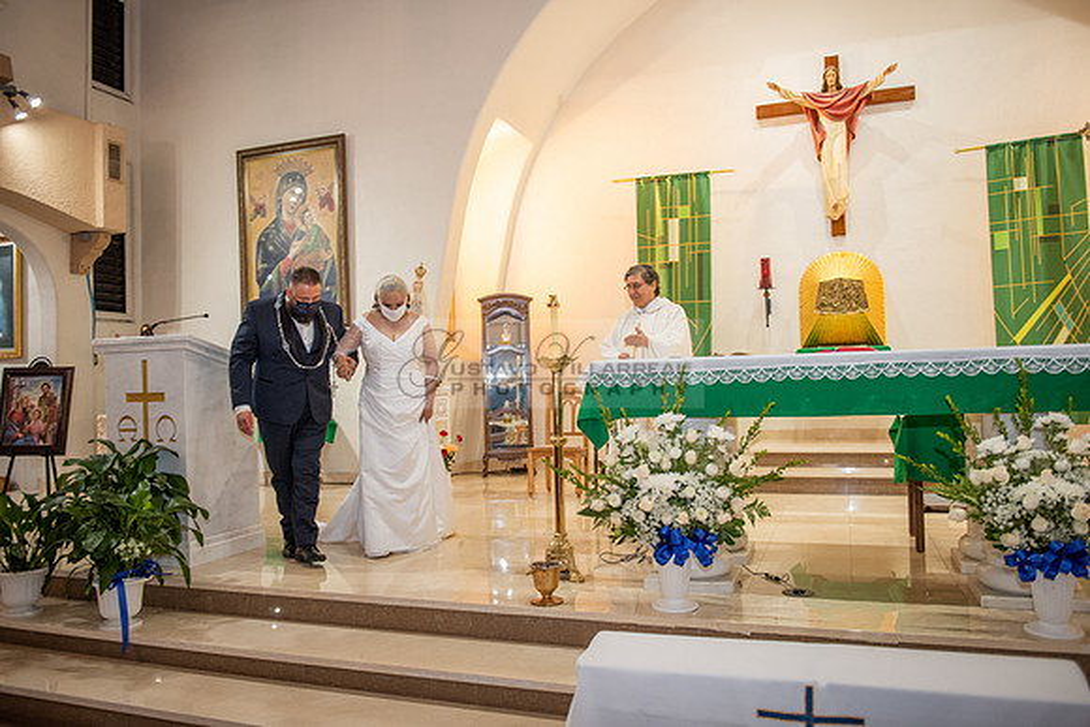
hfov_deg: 65.5
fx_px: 848
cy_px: 364
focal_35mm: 28
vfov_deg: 46.4
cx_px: 545
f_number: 2.8
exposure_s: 1/160
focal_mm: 28
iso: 1000
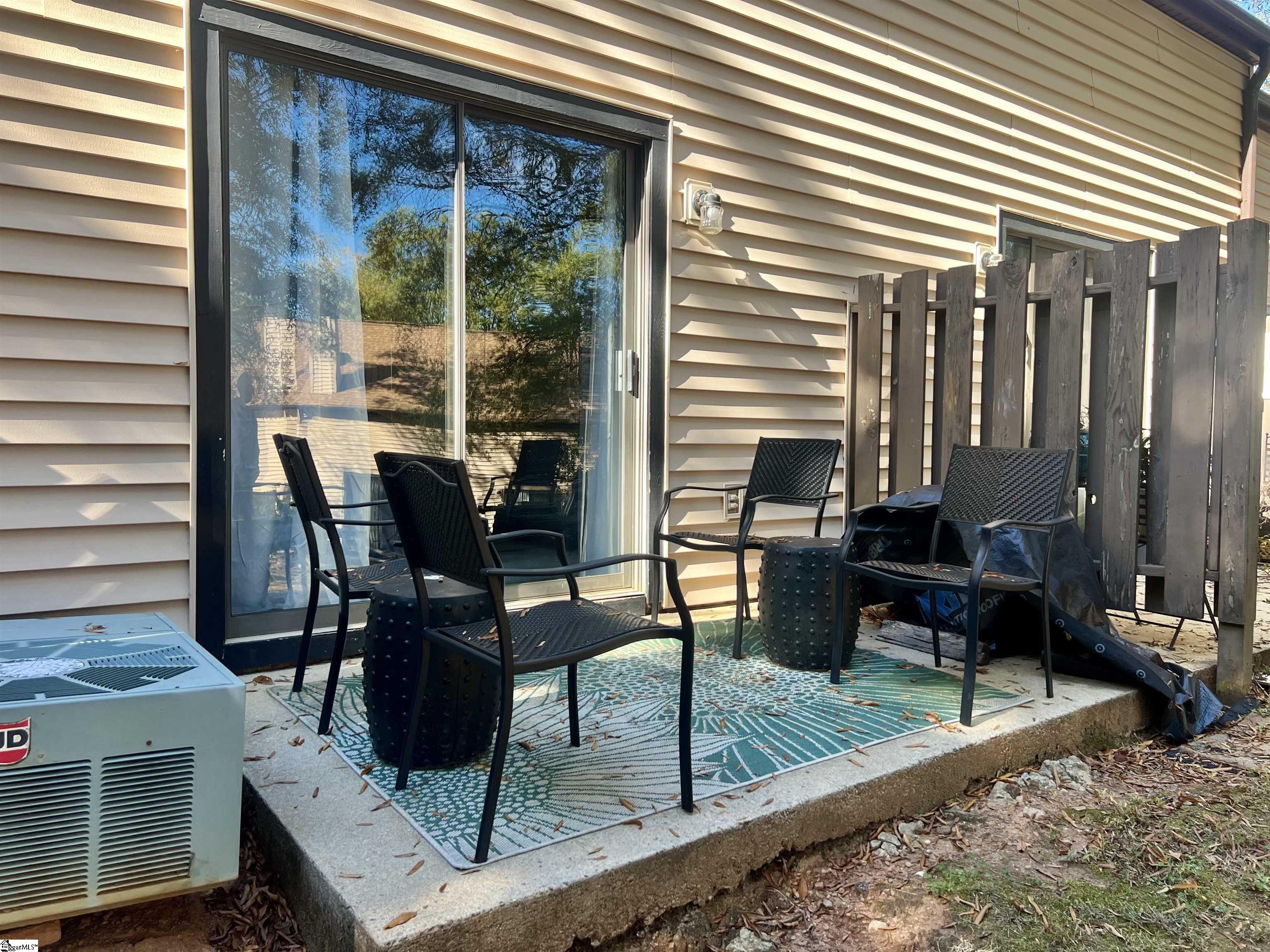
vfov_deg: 53.1
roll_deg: -0.4
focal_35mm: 26
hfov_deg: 67.3
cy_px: 476
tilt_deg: -1.2
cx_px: 635
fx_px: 954
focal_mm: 5.7
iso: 40
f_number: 1.5
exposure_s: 1/274
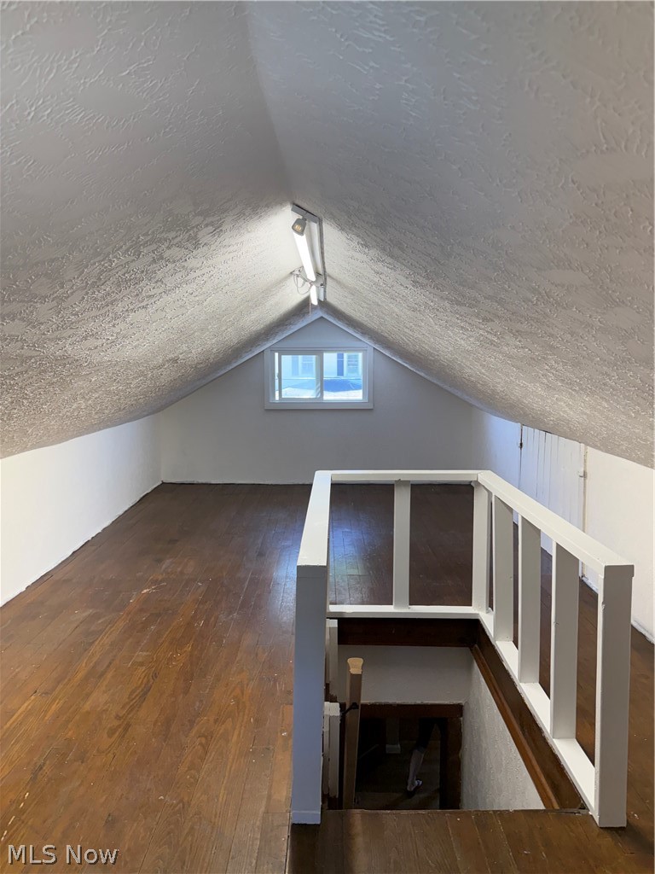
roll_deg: -0.7
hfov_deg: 56.8
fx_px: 606
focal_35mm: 24
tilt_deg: -5.9
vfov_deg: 71.6
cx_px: 328
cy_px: 437
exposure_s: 1/176
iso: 200
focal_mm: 6.76
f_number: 1.78
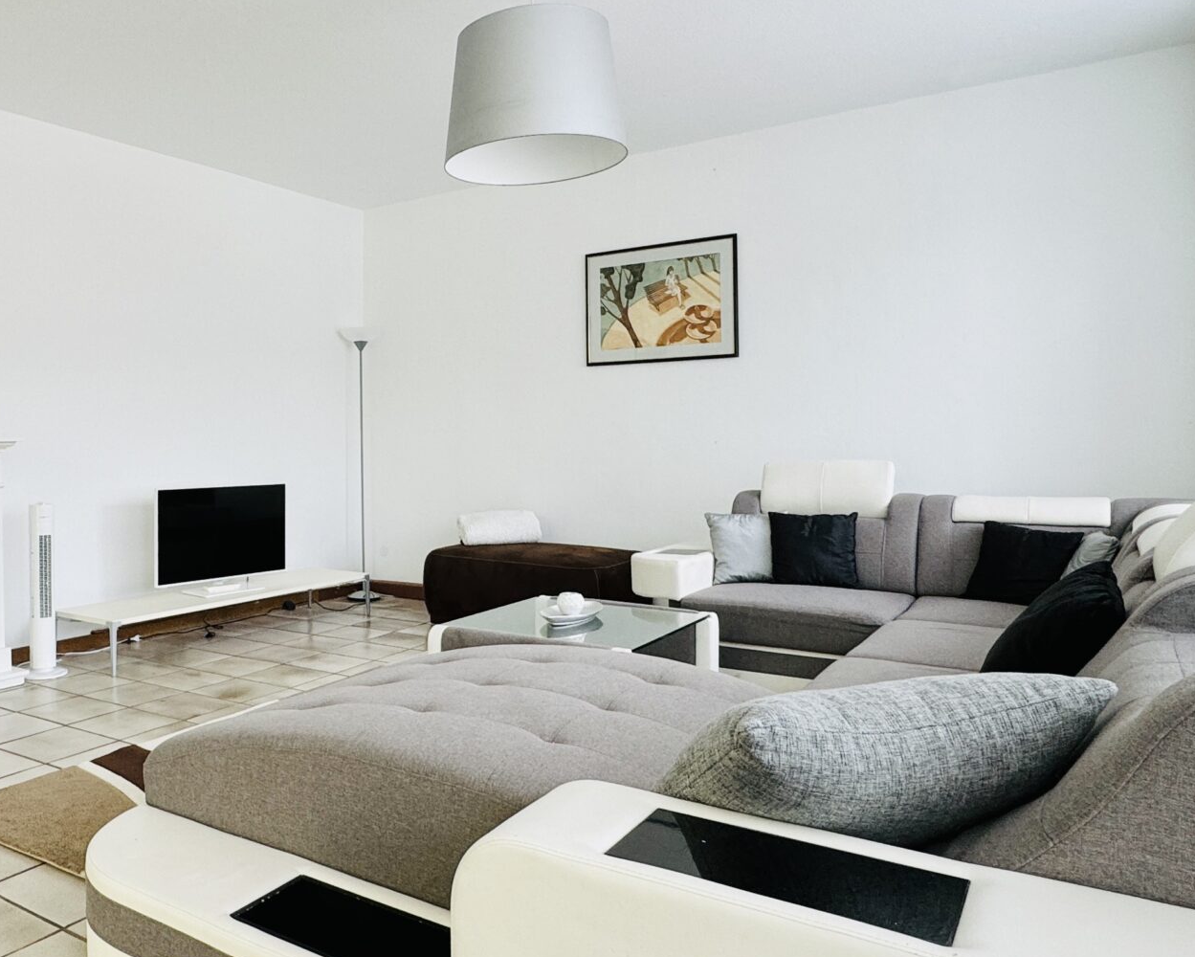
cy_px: 434
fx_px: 991
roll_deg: +0.5
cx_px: 326
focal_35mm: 28
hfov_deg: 59.5
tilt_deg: +1.2
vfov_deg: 51.5
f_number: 2.2
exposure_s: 1/99
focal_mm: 2.22
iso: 80
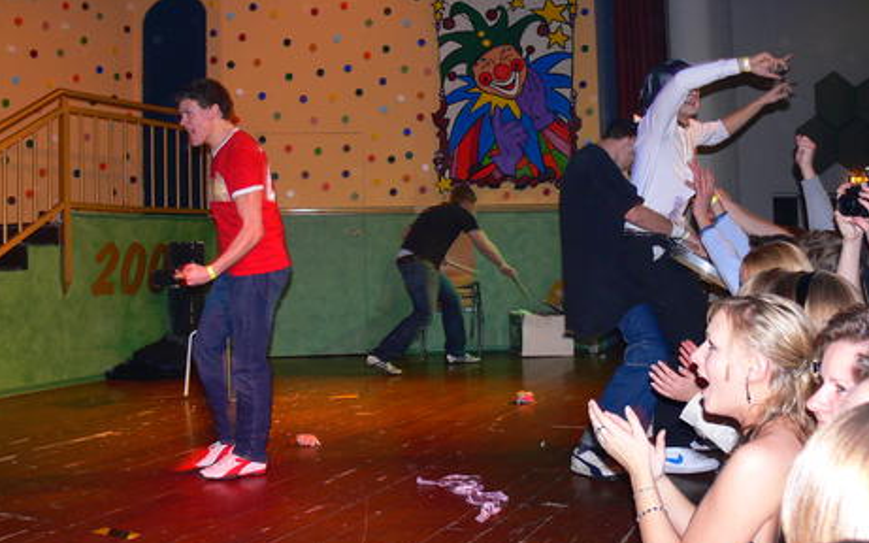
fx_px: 900
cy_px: 226
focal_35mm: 38
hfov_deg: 51.5
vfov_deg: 33.5
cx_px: 439
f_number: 2.8
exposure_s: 1/30
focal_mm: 7.4
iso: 100
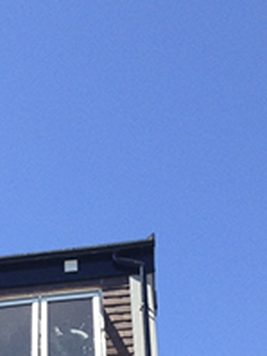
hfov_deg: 13.4
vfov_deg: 17.3
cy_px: 472
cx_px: -91
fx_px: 1091
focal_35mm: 106
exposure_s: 1/850
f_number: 2.4
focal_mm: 4.12
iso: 50
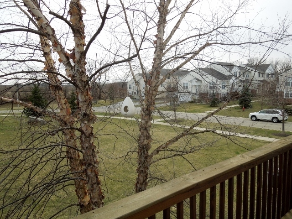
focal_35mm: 25
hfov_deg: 69.4
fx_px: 211
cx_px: 146
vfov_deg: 54.9
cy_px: 110
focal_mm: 4.5
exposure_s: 1/640
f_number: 3.3
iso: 100
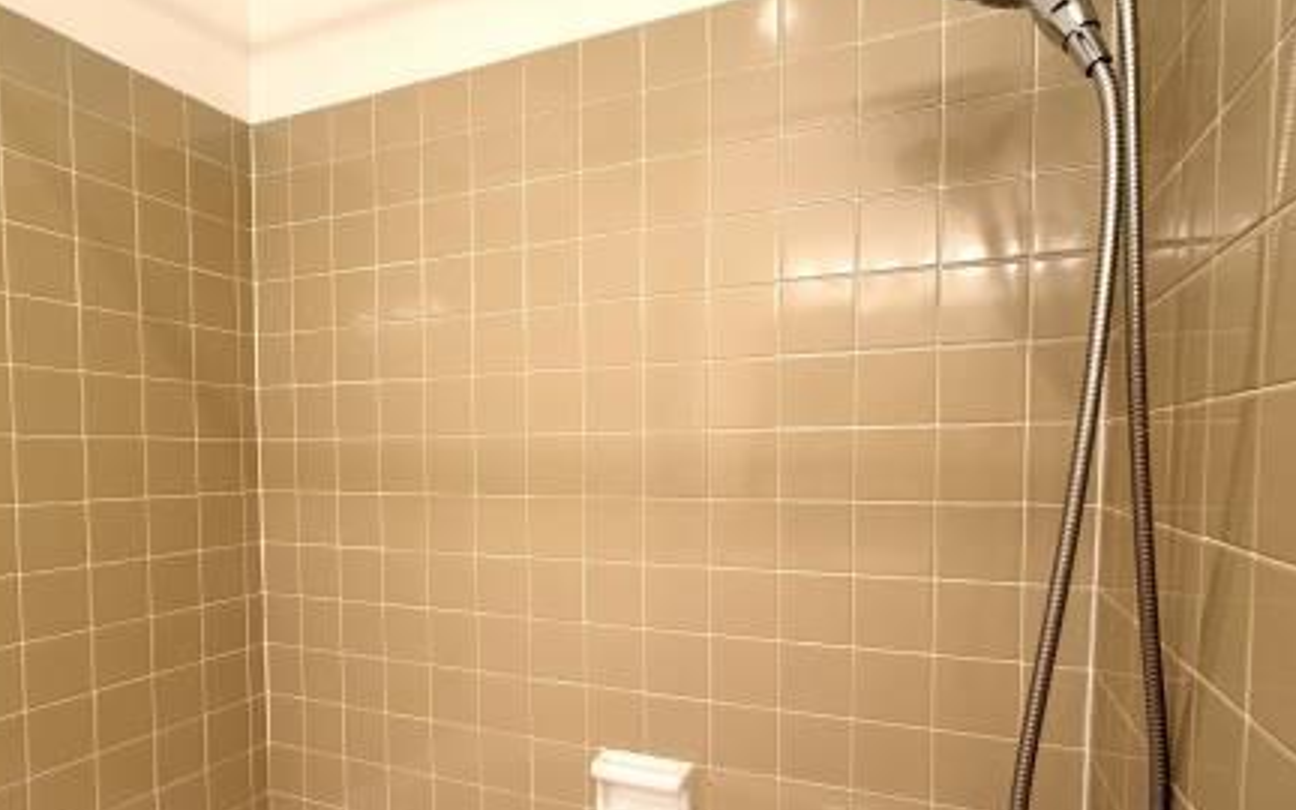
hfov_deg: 79.4
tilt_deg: -2.8
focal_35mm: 22
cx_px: 582
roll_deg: -0.1
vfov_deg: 54.5
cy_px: 498
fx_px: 777
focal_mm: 2.22
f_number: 2.2
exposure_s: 1/120
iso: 250
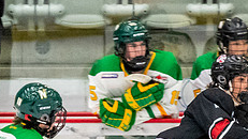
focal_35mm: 766
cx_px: 243
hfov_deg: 2.8
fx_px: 5038
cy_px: 190
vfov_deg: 1.6
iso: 4000
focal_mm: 110
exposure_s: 1/640
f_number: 2.8
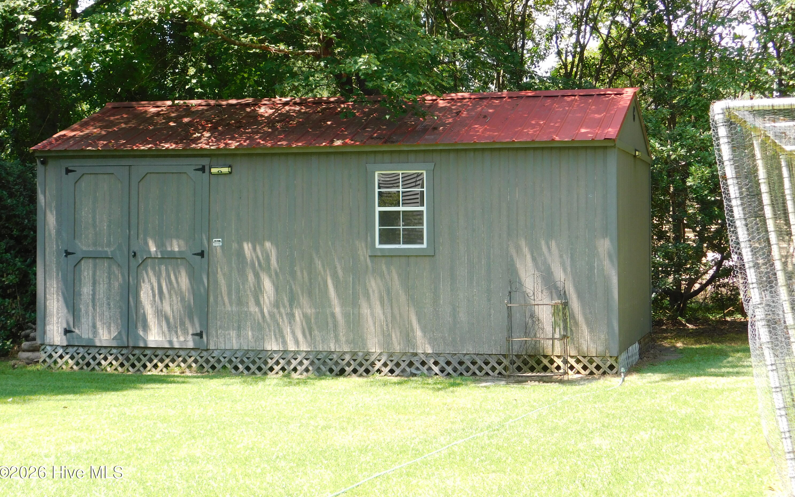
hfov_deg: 32.5
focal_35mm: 63
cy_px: 199
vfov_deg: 20.6
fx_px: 1365
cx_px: 396
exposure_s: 1/125
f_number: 4
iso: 125
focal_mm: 10.4
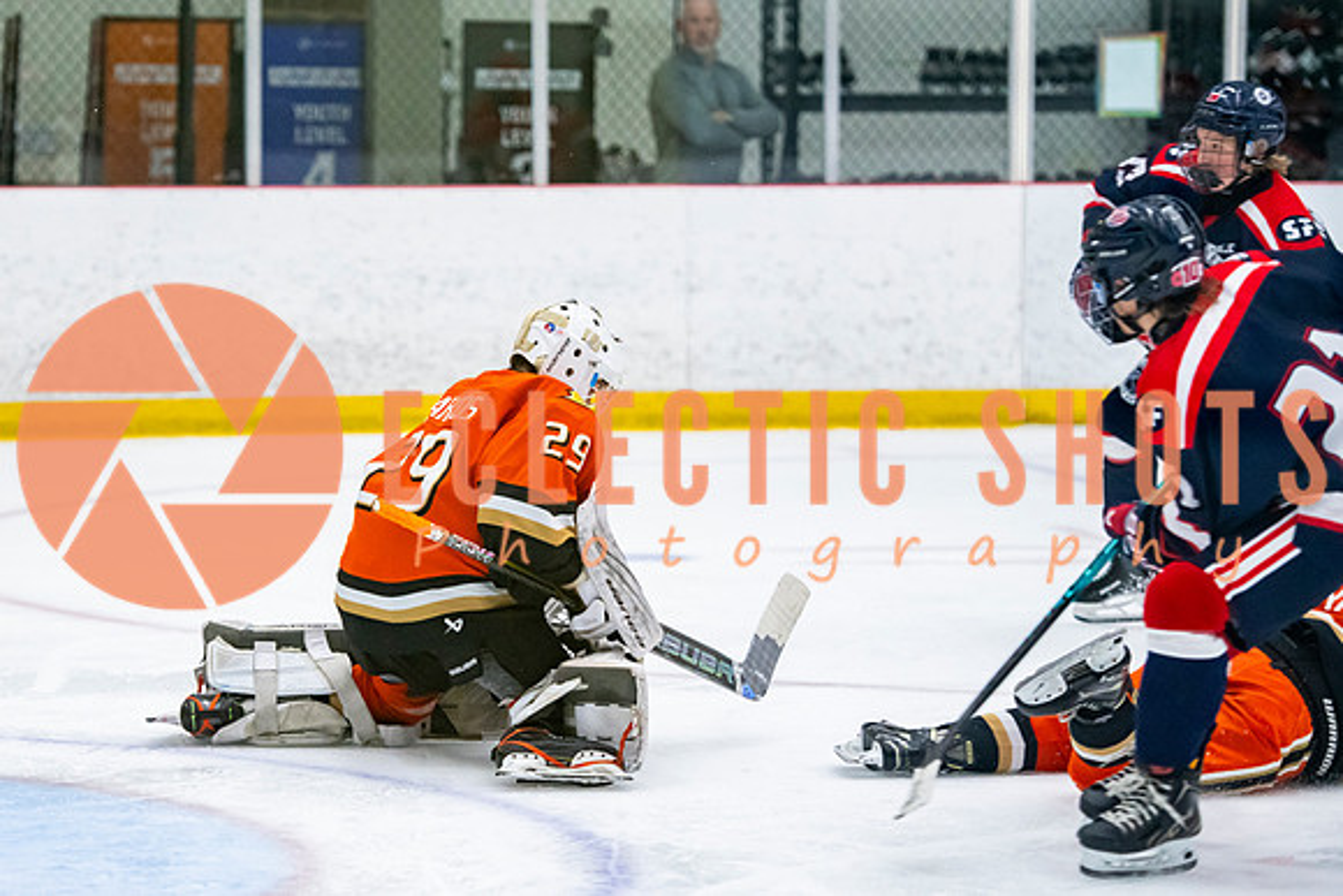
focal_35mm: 166
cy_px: 419
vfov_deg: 8.3
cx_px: 415
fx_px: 6186
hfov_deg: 12.4
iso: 2500
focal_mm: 120
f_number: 3.2
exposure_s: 1/640
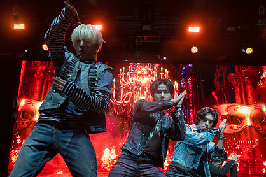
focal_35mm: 51
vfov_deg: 26.4
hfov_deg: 38.9
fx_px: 377
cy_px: 107
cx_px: 138
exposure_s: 1/800
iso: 2000
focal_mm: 35
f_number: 4
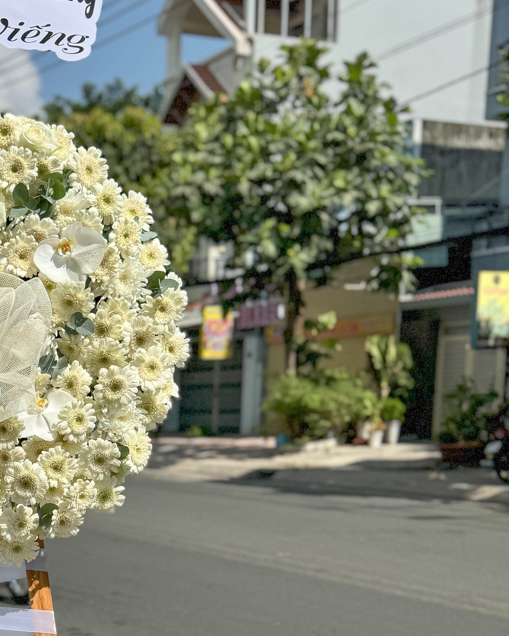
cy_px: 605
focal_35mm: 56
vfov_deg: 31.5
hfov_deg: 25.2
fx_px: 1054
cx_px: -50
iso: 100
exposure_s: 1/15000
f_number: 1.8
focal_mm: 6.76
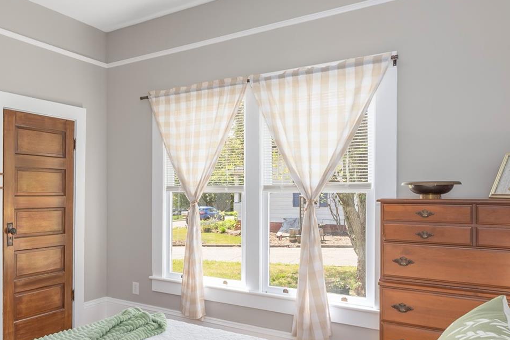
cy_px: 196
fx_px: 425
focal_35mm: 30
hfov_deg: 58.4
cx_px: 122
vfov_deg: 43.5
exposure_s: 1/30
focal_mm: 14
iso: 320
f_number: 7.1
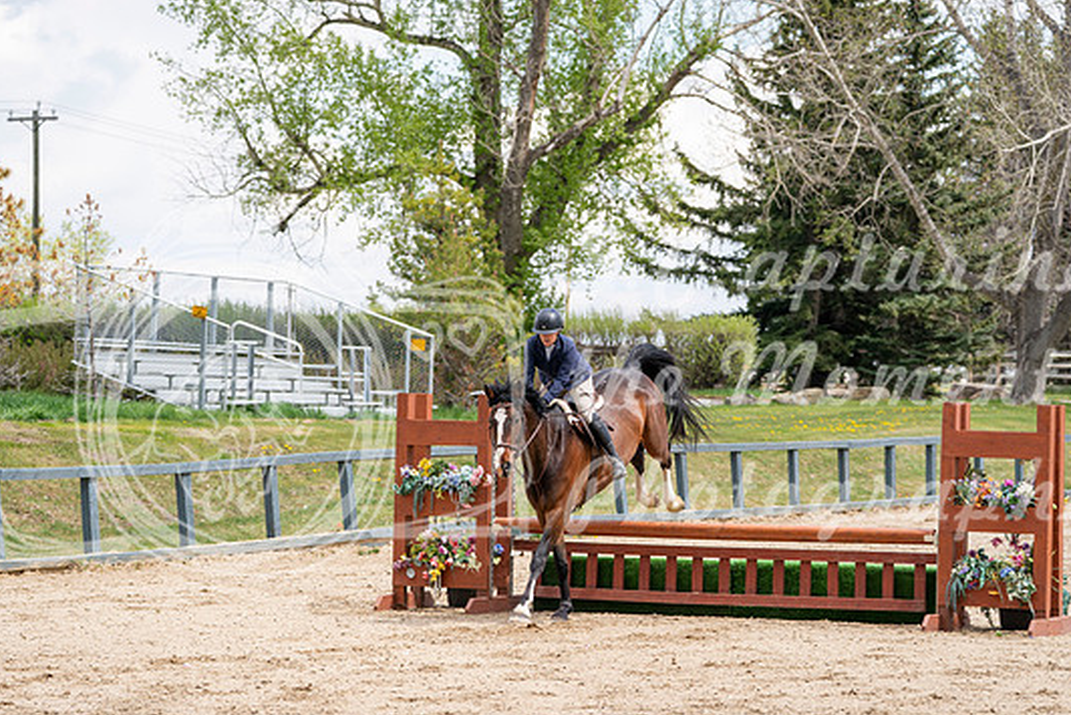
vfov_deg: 8.8
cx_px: 525
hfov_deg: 13.2
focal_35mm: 156
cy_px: 384
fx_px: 4642
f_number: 5.6
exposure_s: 1/250
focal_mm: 143
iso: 100
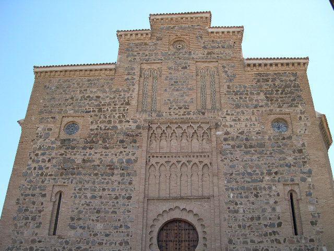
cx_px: 167
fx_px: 367
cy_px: 126
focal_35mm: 38
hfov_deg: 49.0
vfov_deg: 37.7
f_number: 2.8
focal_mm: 8
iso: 100
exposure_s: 1/506
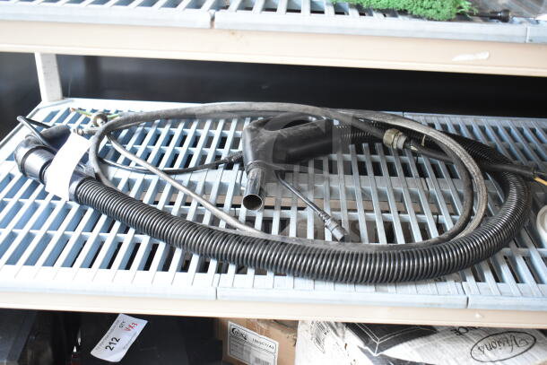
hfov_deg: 47.9
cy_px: 182
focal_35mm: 40
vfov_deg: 33.0
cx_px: 274
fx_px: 615
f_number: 4.2
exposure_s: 1/80
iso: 1600
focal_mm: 27
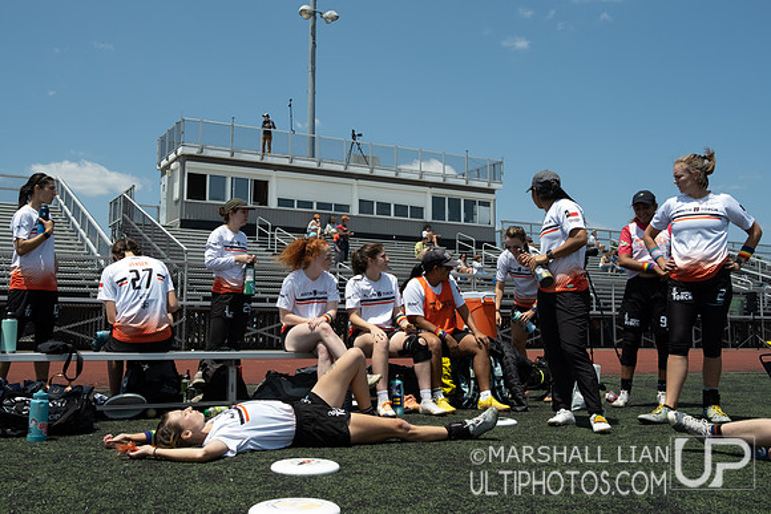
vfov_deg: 35.2
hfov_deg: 50.8
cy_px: 236
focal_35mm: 38
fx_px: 811
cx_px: 354
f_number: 8
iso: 125
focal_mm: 23
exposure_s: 1/400
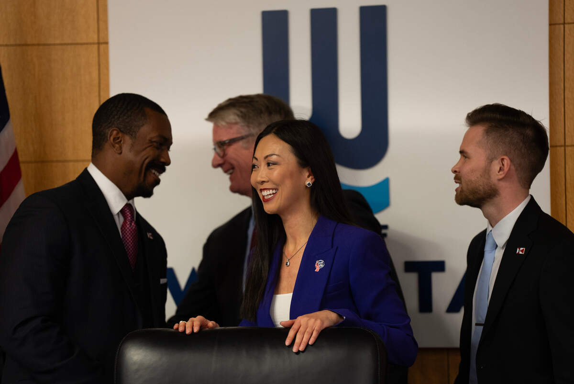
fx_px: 3191
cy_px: 192
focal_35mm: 200
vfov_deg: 6.9
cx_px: 287
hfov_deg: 10.3
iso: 1600
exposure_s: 1/200
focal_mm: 200
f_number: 2.8
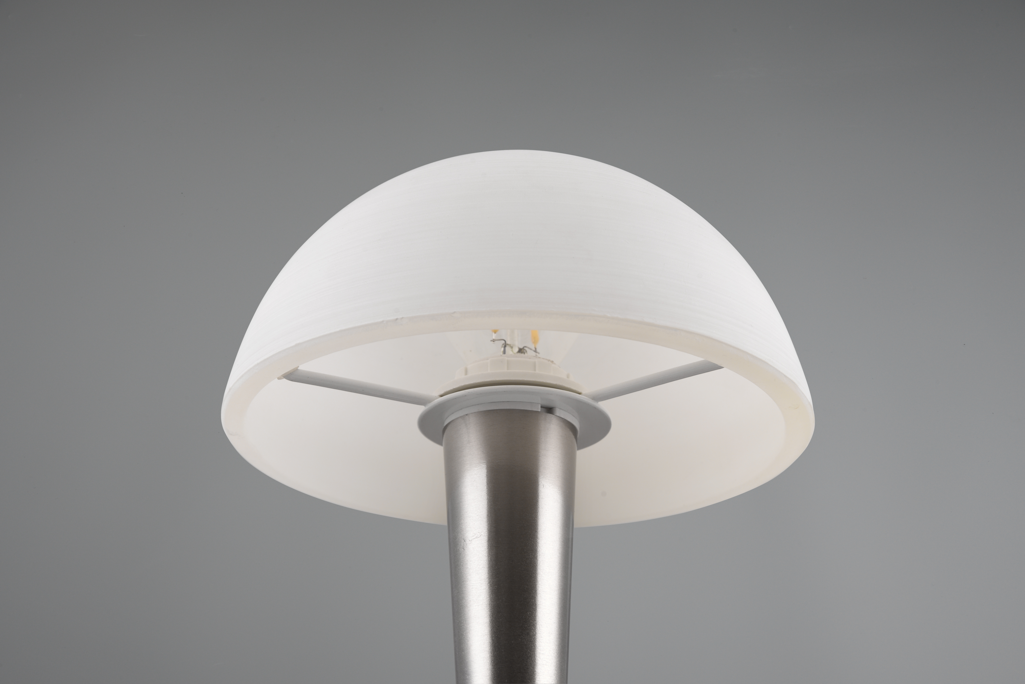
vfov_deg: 20.9
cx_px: 512
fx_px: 1851
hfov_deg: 30.9
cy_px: 342
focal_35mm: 65
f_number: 13
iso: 100
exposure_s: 1/8
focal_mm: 65
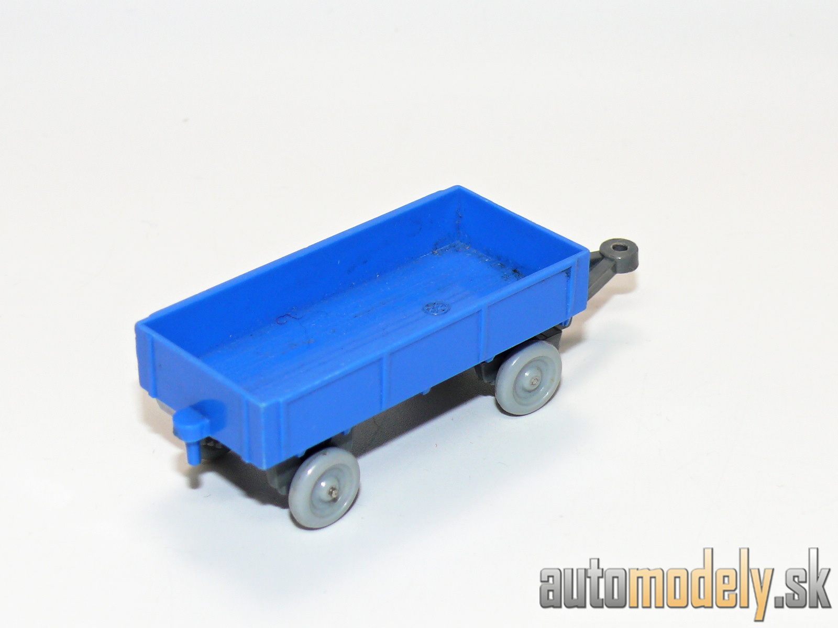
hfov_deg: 20.7
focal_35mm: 95
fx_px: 2300
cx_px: 419
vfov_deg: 15.6
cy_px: 314
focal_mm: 12.9
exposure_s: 1/30
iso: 100
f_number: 4
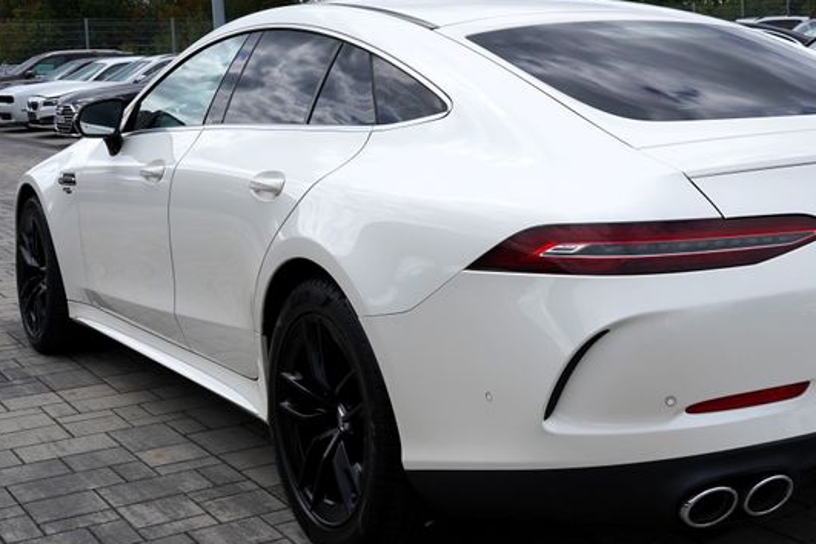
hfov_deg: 36.3
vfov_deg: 24.9
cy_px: 164
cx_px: 582
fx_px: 1224
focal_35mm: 54
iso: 100
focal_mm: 28
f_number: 8
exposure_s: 1/500
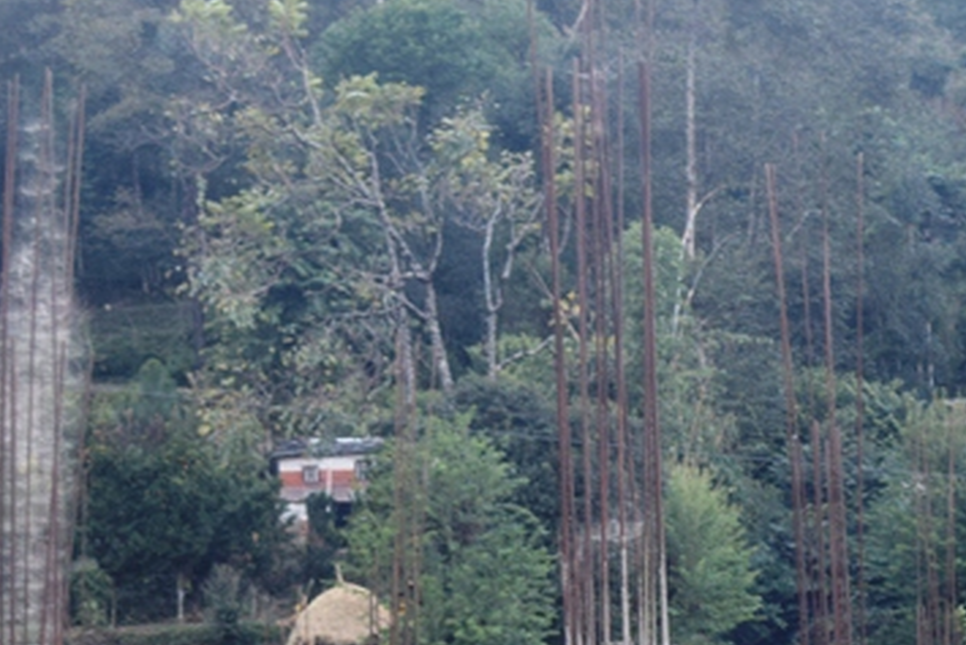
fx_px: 3248
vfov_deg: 11.2
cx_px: 797
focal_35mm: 121
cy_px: 663
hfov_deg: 16.8
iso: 400
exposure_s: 1/125
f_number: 5.6
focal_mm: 28
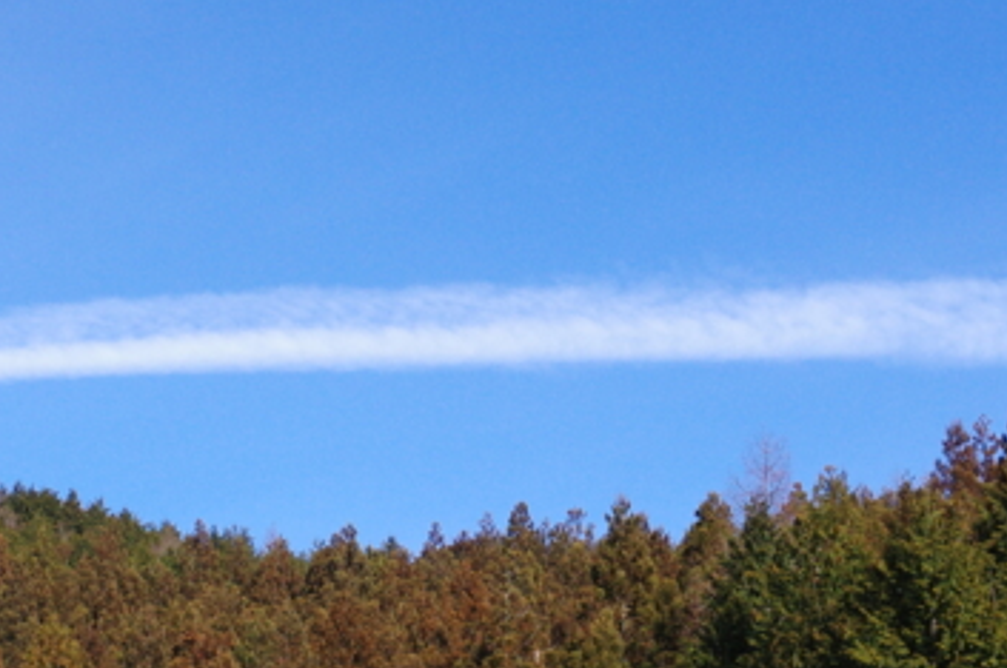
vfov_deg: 11.6
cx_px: 288
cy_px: 337
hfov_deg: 17.3
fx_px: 3295
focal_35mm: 118
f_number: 4
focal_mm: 35
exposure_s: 1/3200
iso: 400
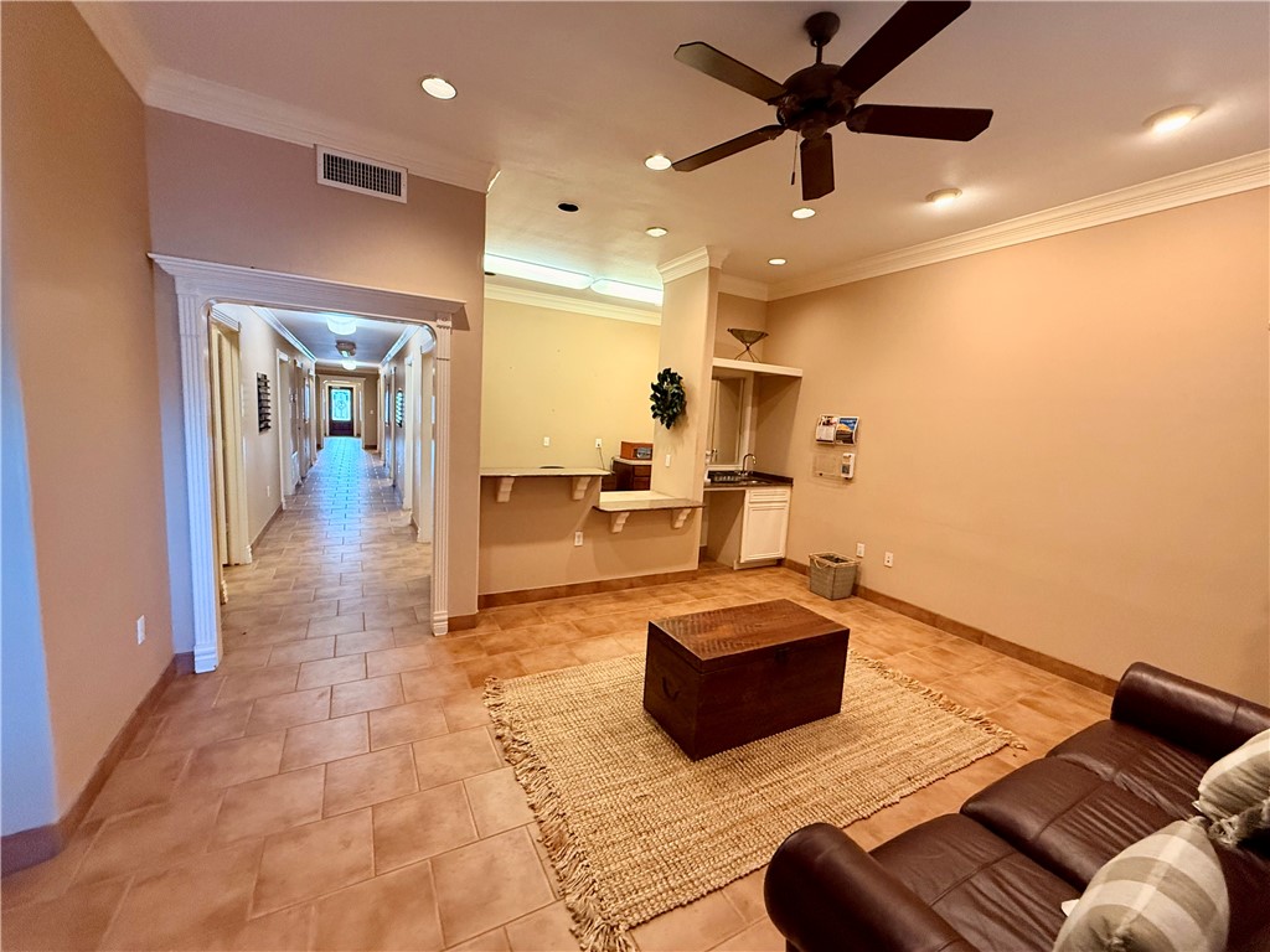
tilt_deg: -6.9
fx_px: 514
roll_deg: -3.2
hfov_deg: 102.1
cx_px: 635
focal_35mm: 14
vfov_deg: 85.7
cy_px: 476
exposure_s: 1/60
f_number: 2.2
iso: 320
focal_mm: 2.22
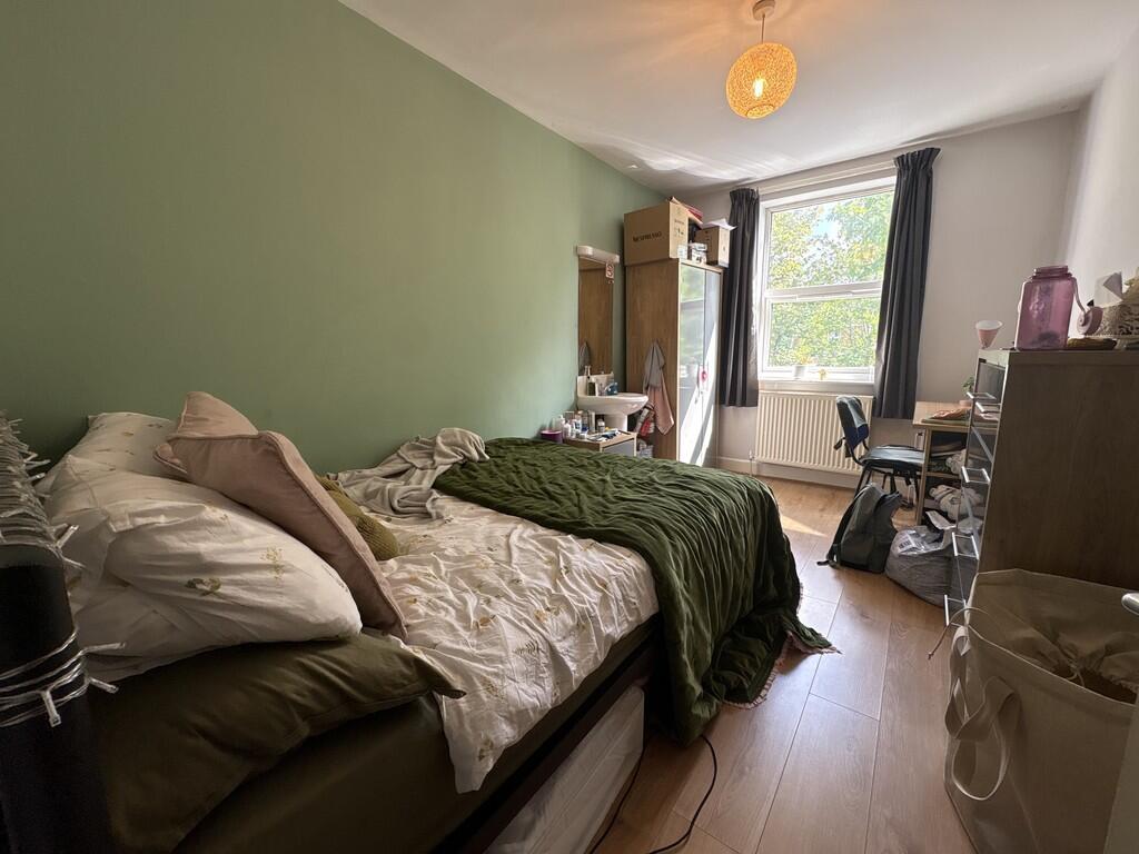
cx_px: 570
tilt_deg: -8.8
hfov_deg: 102.1
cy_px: 427
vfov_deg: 85.7
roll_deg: +0.2
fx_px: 461
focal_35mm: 14
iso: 125
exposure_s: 1/99
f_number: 2.2
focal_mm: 2.22
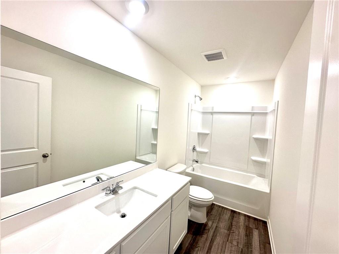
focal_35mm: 14
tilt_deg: -2.4
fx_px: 137
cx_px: 170
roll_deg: -3.1
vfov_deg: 85.7
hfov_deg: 102.1
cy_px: 127
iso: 125
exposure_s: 1/120
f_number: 2.2
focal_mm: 2.22
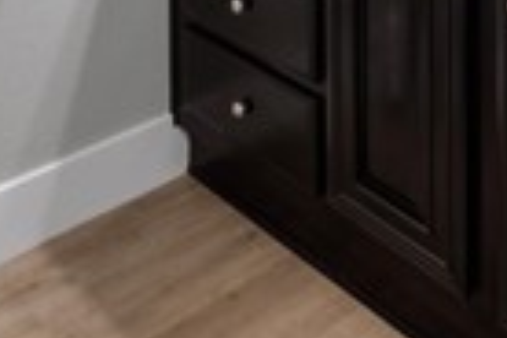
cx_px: 239
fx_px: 915
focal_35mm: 65
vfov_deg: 15.6
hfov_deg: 31.0
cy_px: -377
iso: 500
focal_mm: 14
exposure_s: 1/2
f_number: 8
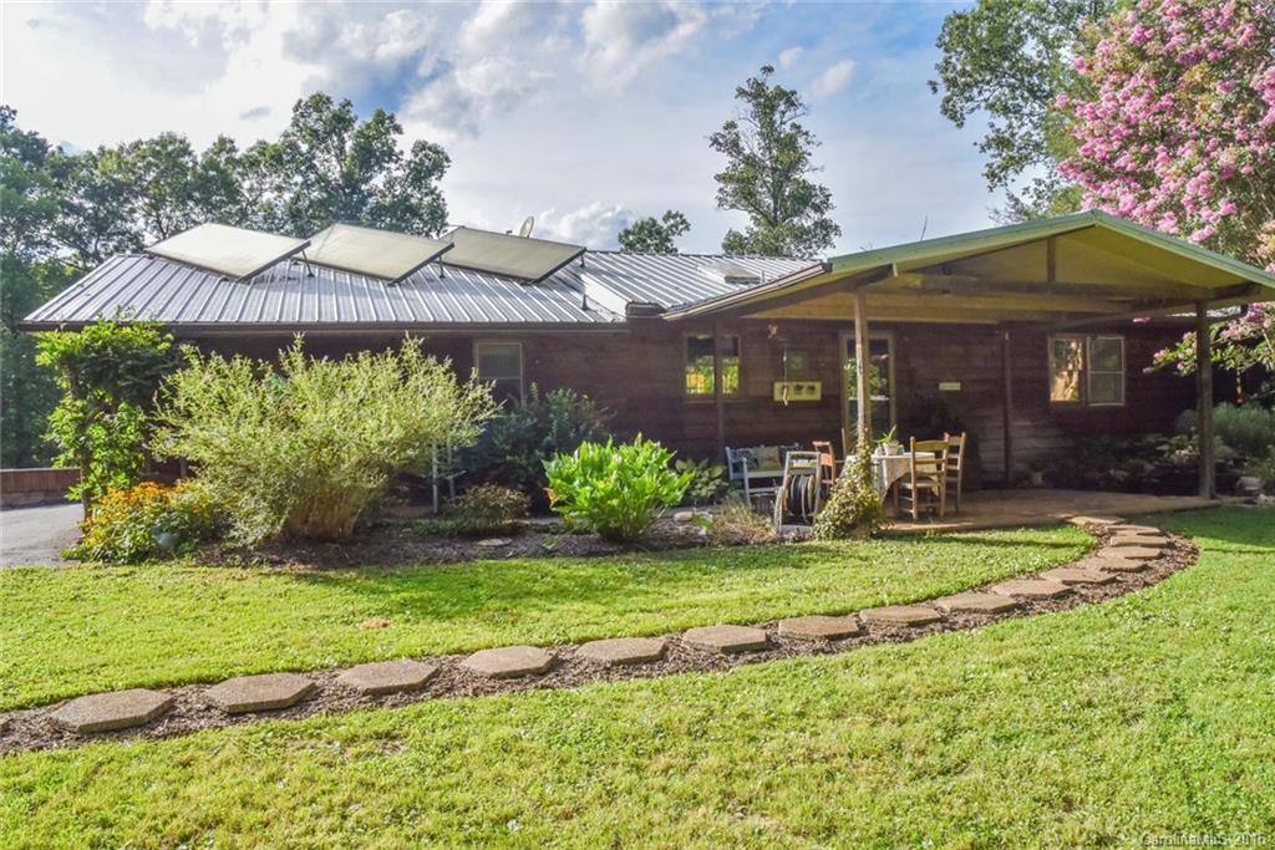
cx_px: 638
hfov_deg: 73.7
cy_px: 425
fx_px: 850
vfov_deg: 53.1
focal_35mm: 24
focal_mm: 24
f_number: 10
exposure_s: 1/400
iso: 1250
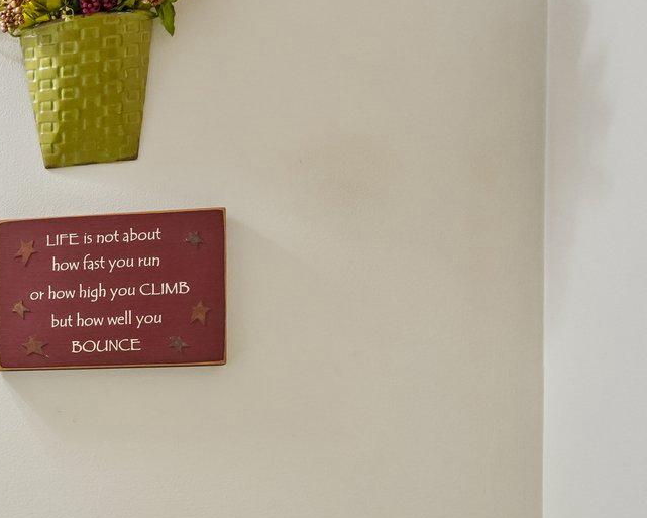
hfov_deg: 23.1
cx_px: -370
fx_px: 1207
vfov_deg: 23.4
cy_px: 500
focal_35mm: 63
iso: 3200
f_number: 6.3
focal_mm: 21
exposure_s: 1/125
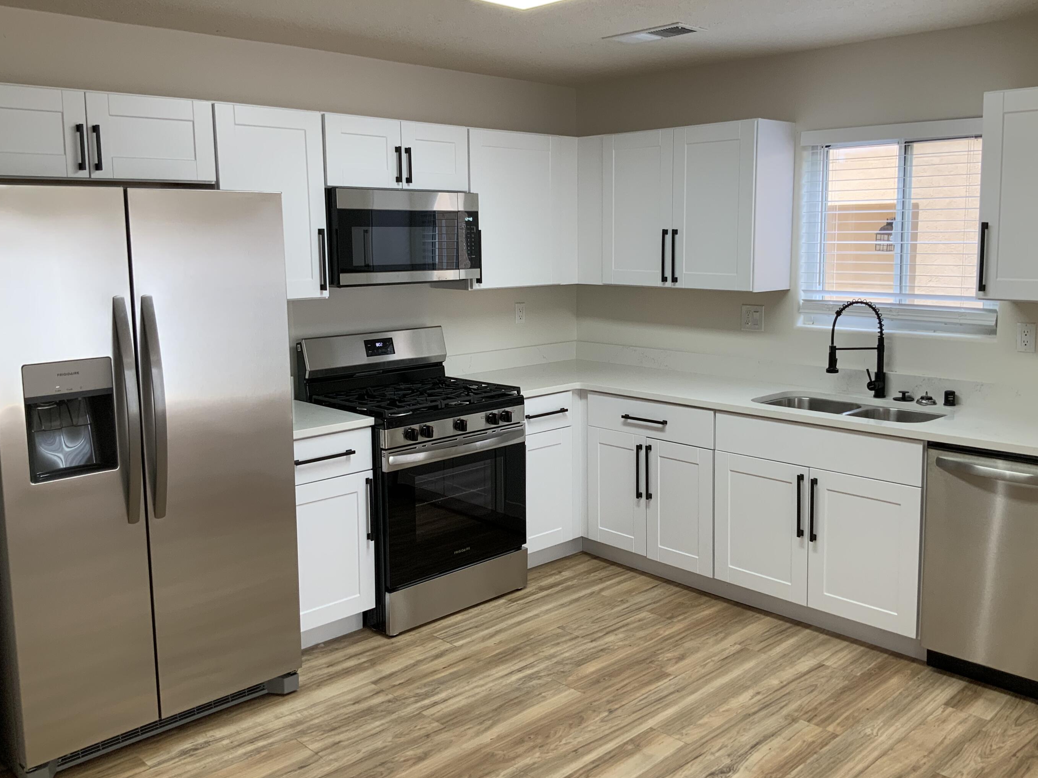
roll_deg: +0.6
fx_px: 960
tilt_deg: -7.3
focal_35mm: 32
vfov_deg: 44.1
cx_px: 561
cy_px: 356
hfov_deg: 56.7
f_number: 1.8
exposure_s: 1/60
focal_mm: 3
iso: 40
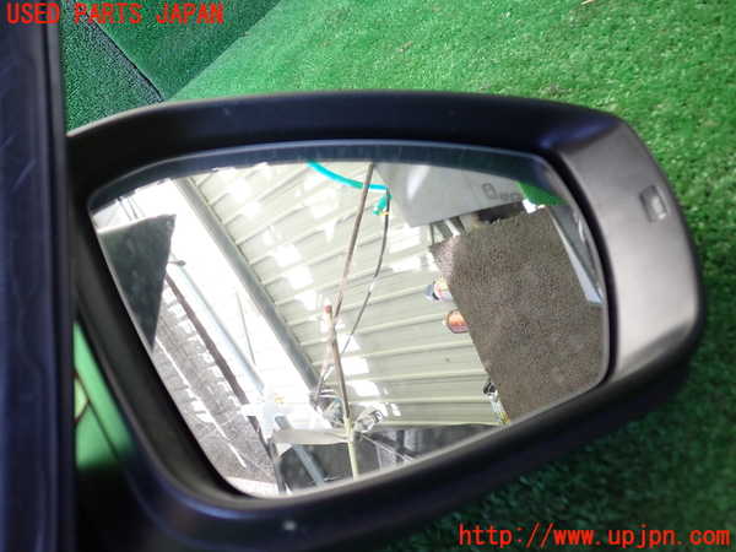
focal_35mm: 30
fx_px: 638
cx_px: 368
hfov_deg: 60.0
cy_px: 276
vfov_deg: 46.8
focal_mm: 5.4
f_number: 2.3
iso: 200
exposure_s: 1/125
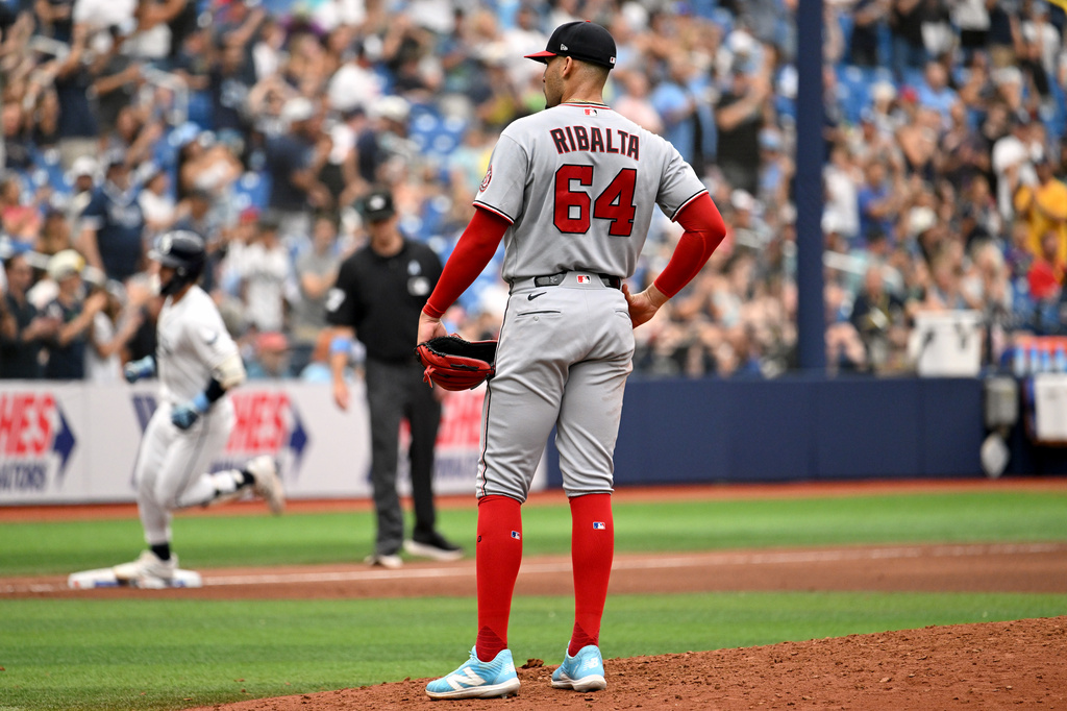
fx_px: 11851
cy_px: 356
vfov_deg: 3.4
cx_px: 534
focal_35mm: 400
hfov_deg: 5.2
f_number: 4.5
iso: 3200
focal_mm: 400
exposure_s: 1/1600
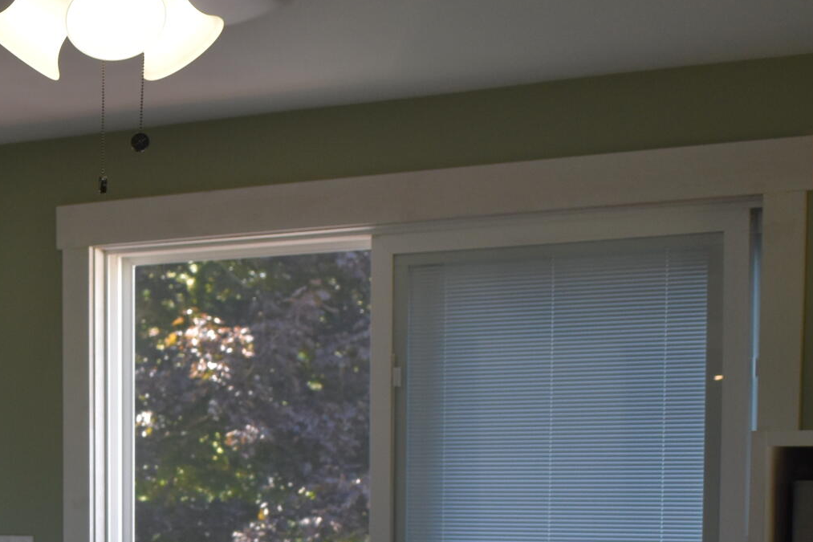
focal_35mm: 80
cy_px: 676
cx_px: 77
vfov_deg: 16.3
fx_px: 1806
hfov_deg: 24.6
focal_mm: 18
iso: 400
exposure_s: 1/250
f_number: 3.8
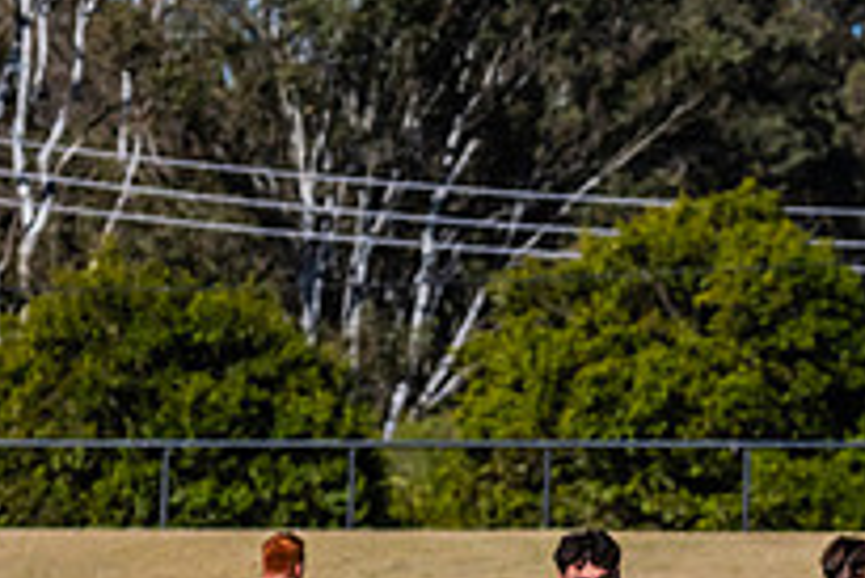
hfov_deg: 3.3
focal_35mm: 623
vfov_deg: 2.2
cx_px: 982
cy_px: 794
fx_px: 14979
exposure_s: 1/1600
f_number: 13
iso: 800
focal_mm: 210
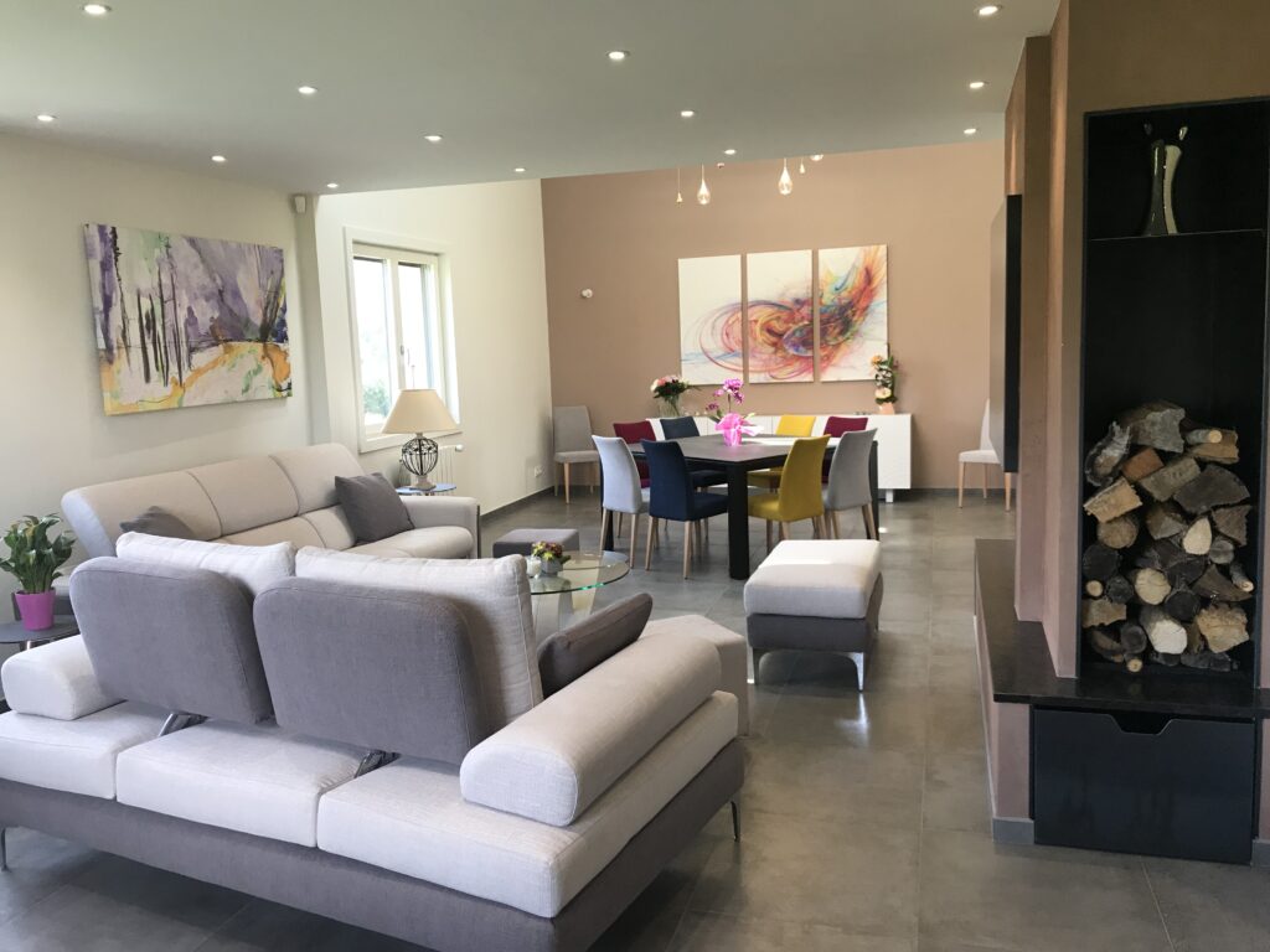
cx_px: 635
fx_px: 1027
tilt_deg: -6.2
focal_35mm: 28
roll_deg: +1.6
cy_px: 476
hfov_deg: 63.4
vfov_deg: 49.7
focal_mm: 3.99
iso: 25
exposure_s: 1/33
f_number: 1.8
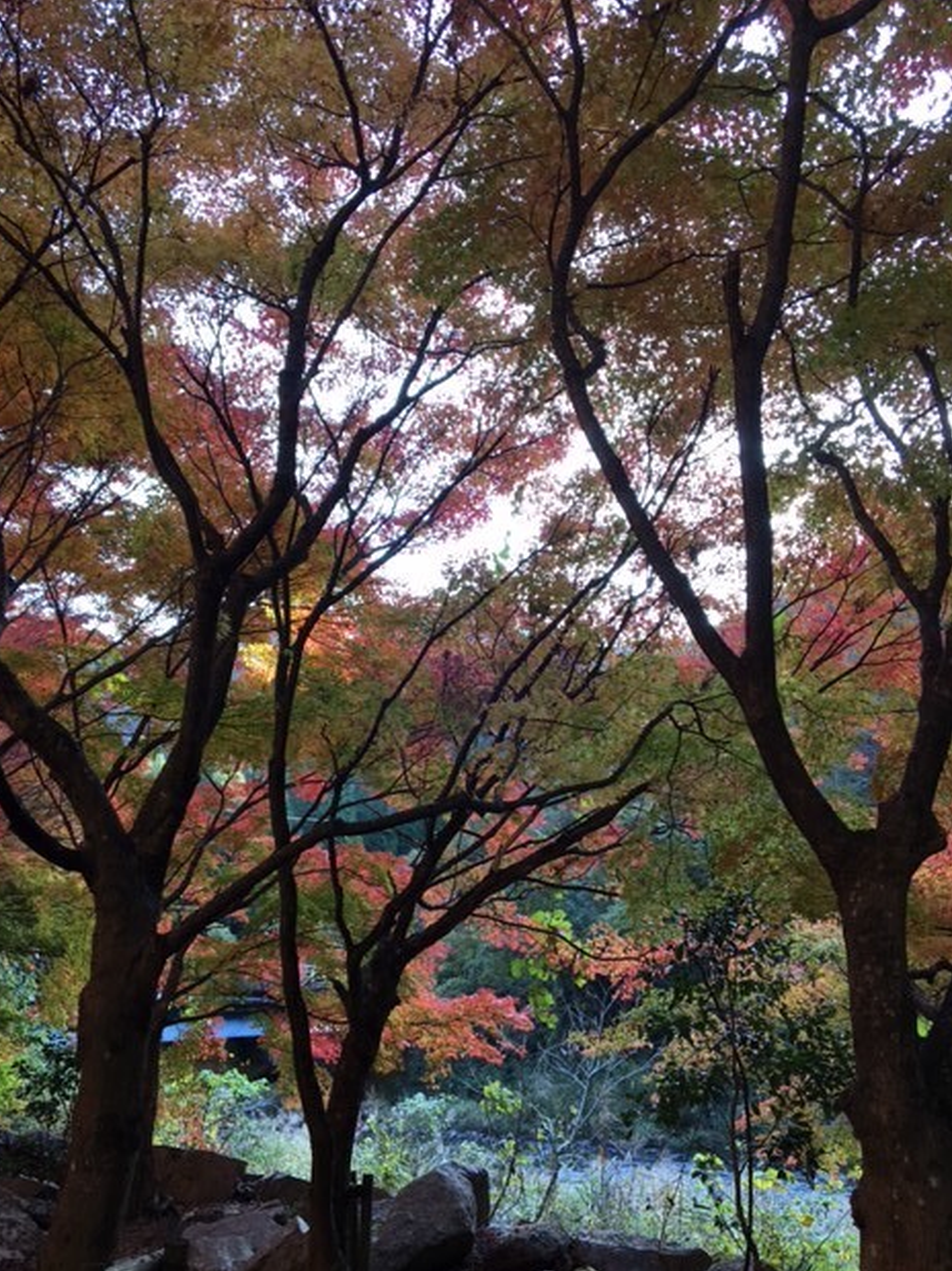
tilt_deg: +19.8
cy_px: 622
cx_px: 462
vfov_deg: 60.0
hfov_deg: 46.8
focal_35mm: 30
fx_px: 1100
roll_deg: +0.4
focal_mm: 4.15
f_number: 2.2
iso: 25
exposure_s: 1/60
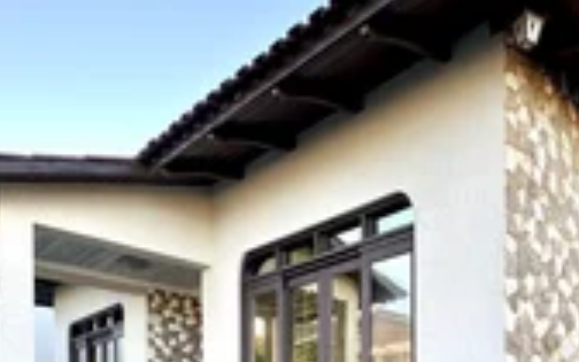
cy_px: 440
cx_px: 465
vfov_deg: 31.1
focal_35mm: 34
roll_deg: +0.6
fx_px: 537
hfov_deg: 52.9
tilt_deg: -0.3
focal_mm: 2.22
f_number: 2.2
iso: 40
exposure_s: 1/247
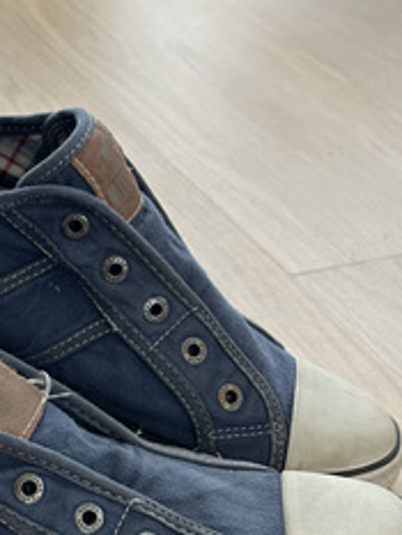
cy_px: 406
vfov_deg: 18.9
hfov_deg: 14.3
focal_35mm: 103
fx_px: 1593
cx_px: 59
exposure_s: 1/60
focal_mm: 6.86
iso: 160
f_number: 1.78
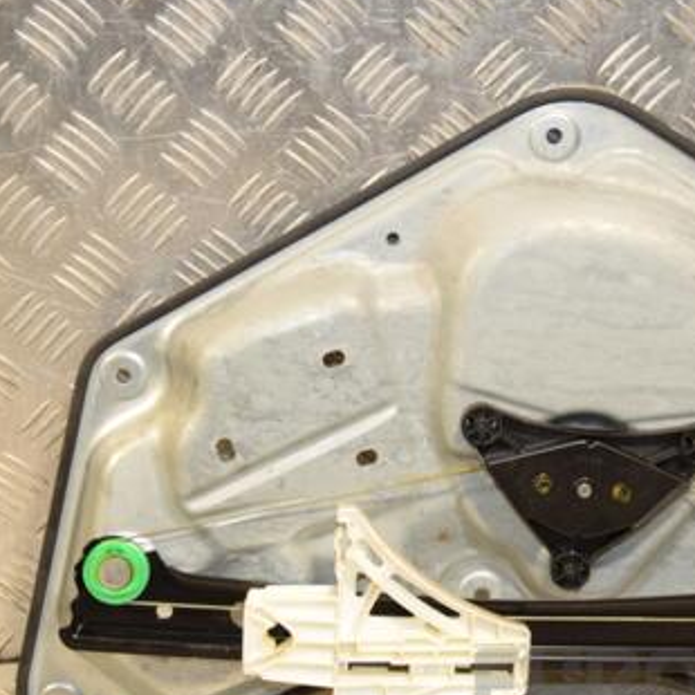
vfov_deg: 21.9
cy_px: 383
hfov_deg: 21.9
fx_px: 1794
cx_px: 433
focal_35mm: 79
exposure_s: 1/200
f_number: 6.3
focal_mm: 32
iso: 800
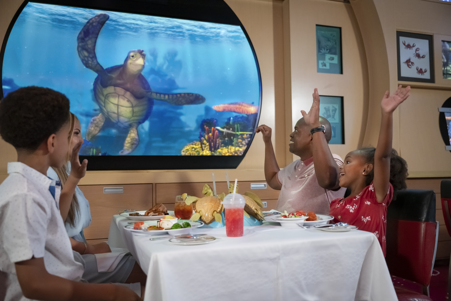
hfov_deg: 57.2
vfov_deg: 40.0
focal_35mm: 33
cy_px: 150
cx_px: 226
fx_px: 413
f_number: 2.8
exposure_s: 1/250
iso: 6400
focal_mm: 33
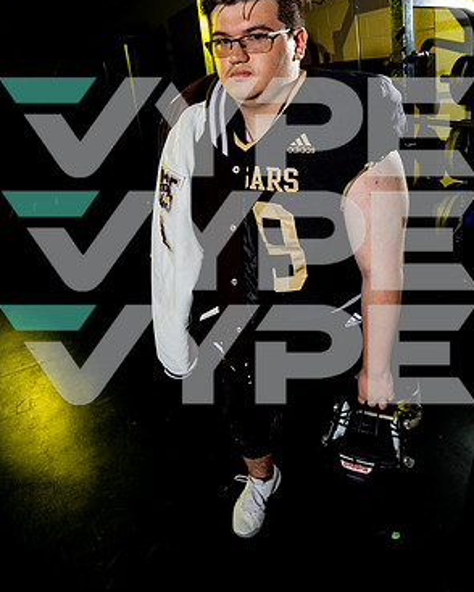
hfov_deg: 60.9
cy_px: 242
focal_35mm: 23
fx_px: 403
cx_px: 240
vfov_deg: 71.9
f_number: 8
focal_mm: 20
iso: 250
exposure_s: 1/250
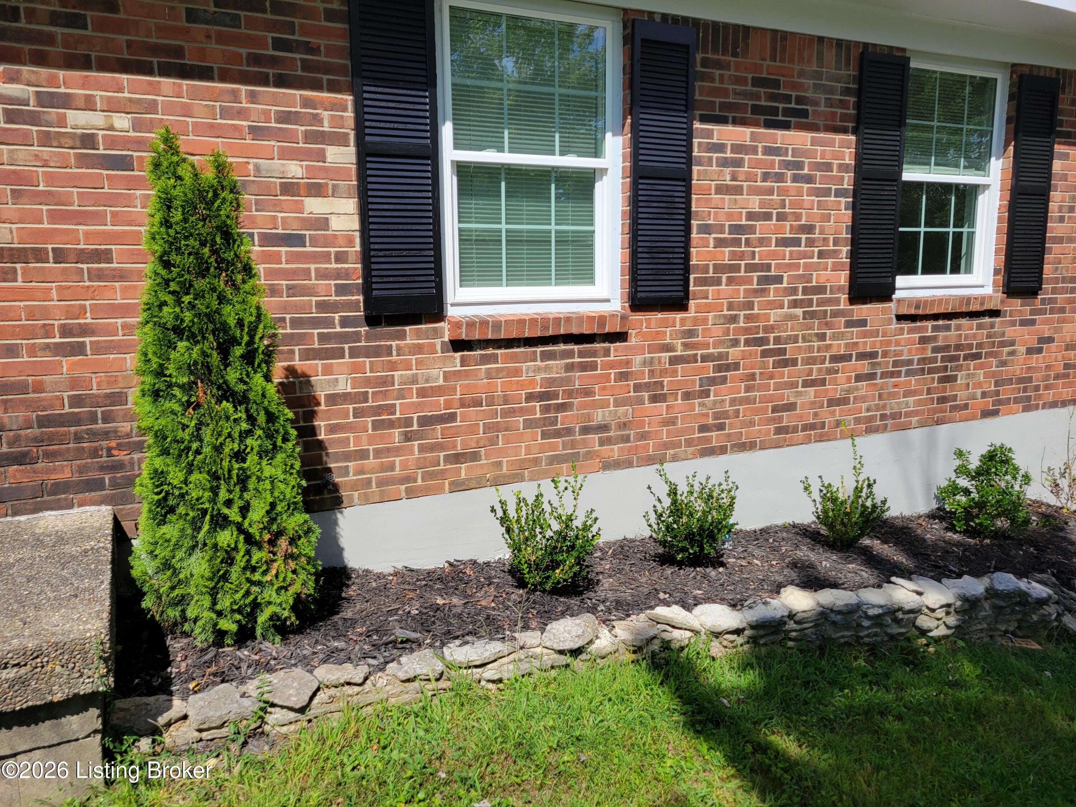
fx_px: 808
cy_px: 404
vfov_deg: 53.1
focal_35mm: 26
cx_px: 538
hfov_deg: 67.3
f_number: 1.8
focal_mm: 5.4
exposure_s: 1/2140
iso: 40
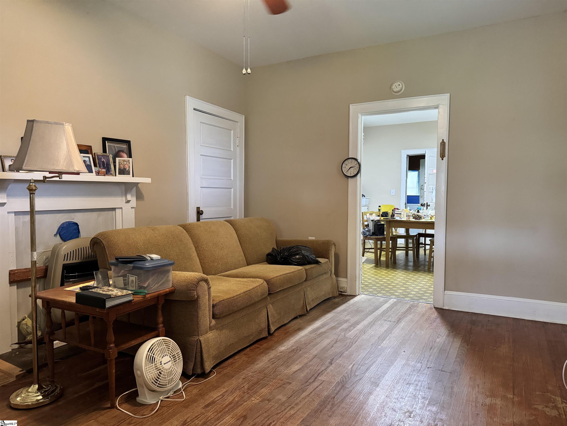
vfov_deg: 56.8
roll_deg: -0.4
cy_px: 213
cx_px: 284
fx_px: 393
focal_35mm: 24
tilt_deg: -3.7
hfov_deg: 71.6
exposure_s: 1/60
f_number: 1.78
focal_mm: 6.76
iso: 800
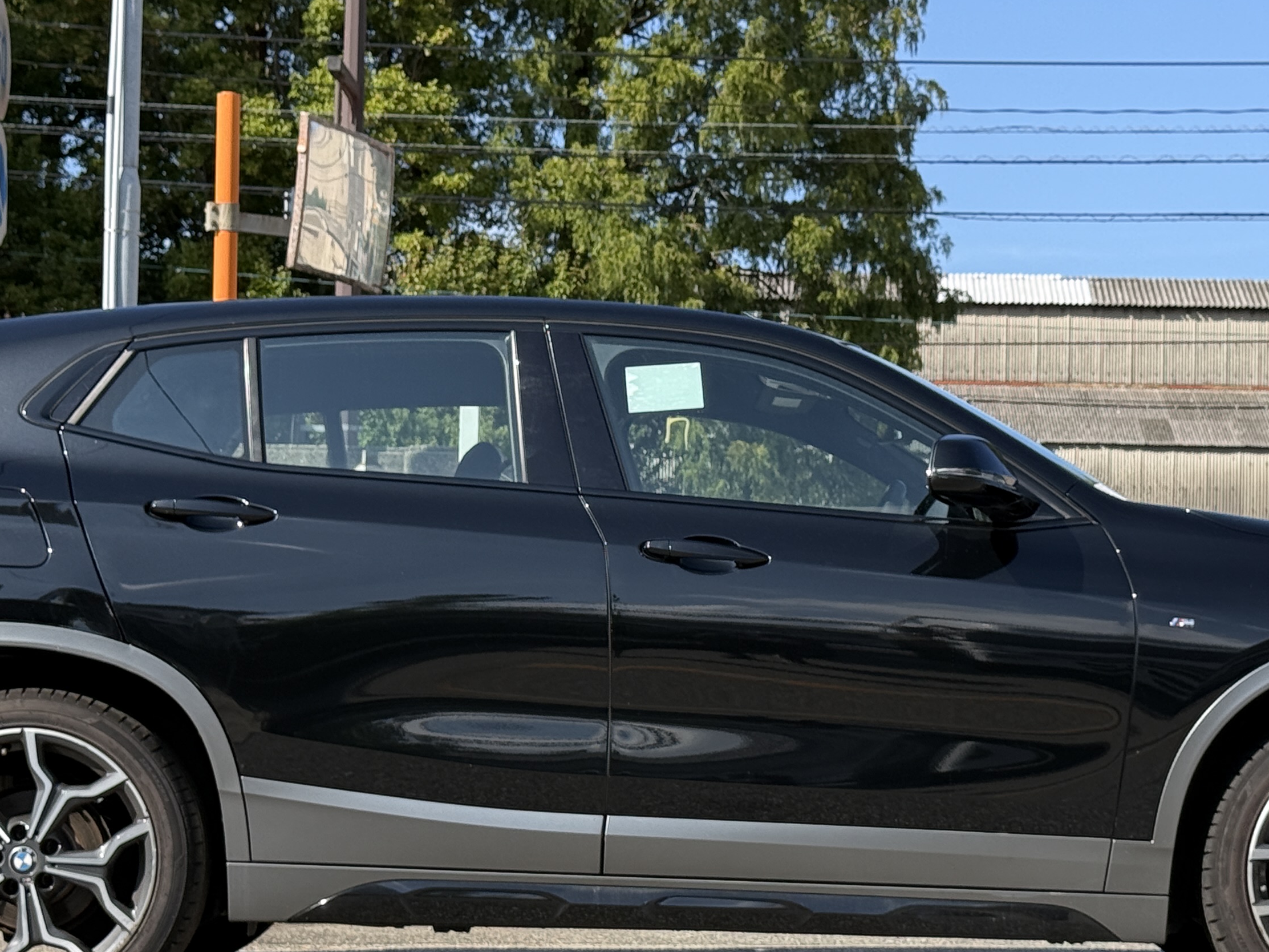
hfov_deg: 22.5
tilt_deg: +1.8
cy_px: 582
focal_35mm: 87
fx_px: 3189
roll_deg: -0.8
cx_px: 702
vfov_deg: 16.9
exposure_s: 1/2494
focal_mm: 6.76
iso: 64
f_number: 1.78
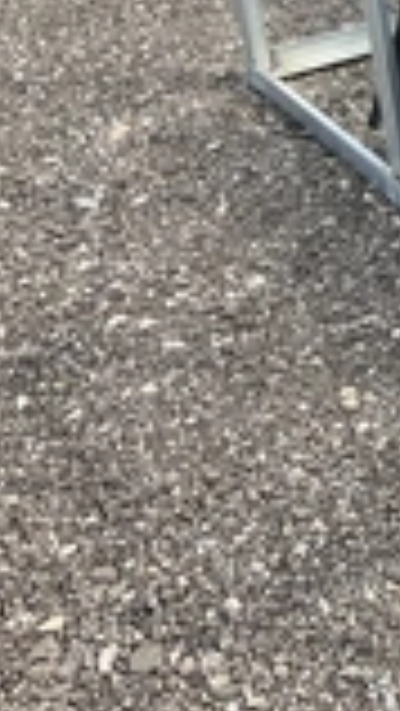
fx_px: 1507
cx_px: 804
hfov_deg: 13.1
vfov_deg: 26.0
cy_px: 135
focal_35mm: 80
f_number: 1.8
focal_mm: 3
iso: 25
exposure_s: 1/394
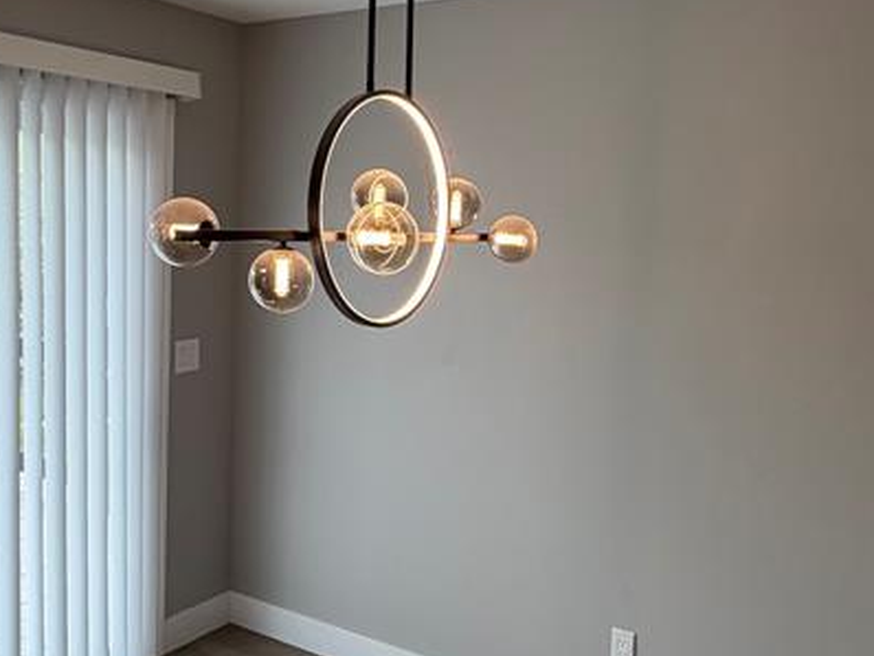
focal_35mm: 36
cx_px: 389
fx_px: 909
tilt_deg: -3.8
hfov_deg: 51.2
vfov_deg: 39.6
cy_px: 292
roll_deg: -1.8
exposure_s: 1/120
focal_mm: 2.22
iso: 64
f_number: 2.2
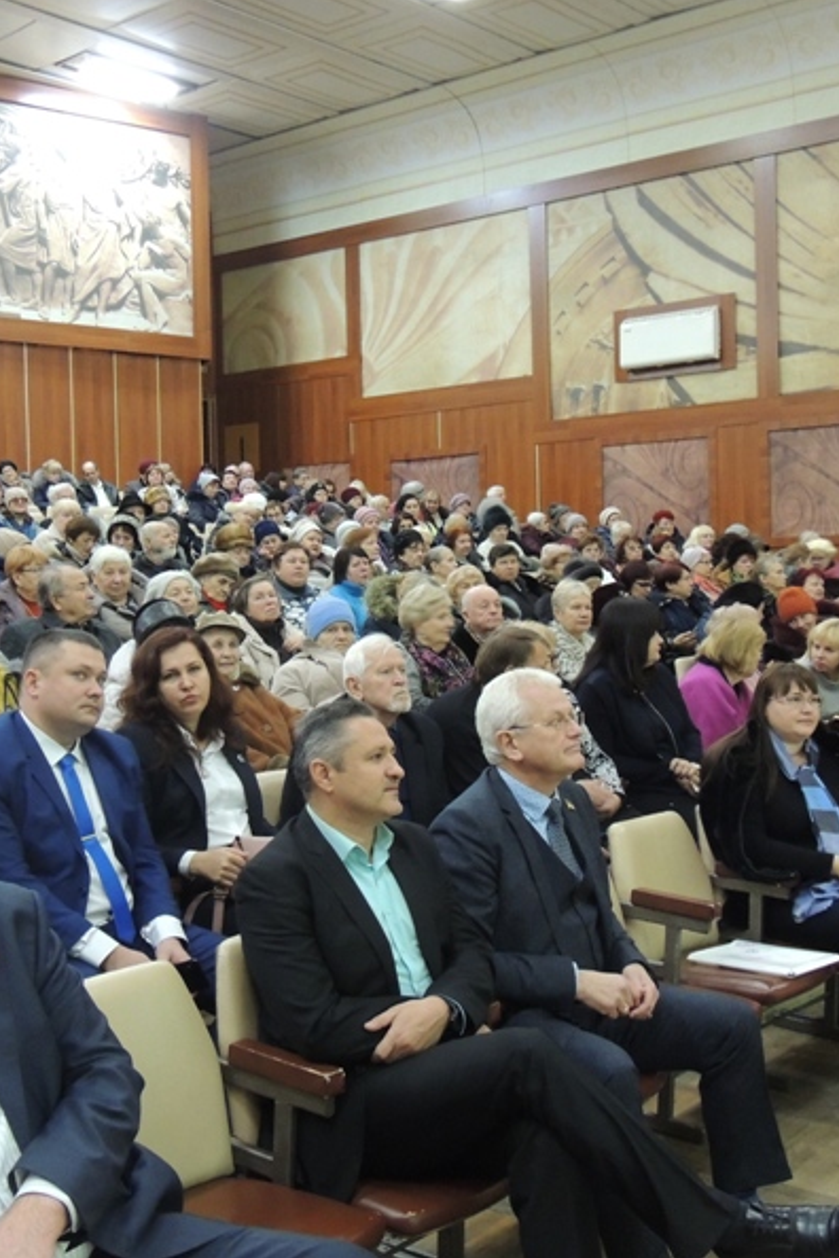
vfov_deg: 46.4
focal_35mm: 42
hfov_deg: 31.9
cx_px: 386
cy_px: 625
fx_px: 1468
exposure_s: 1/8
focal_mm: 5.3
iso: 720
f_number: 3.1
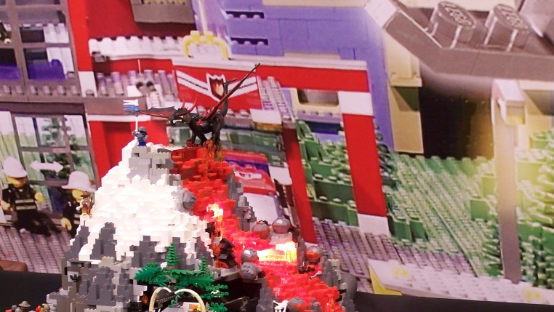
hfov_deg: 21.1
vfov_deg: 11.8
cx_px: 277
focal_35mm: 101
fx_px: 1484
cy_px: 336
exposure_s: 1/2
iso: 80
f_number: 3.2
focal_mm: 11.5
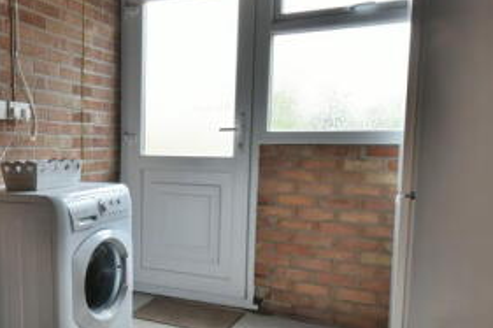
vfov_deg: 37.6
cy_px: 206
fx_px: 479
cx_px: 122
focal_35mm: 35
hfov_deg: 52.0
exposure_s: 1/2.5
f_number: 8
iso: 400
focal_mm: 10
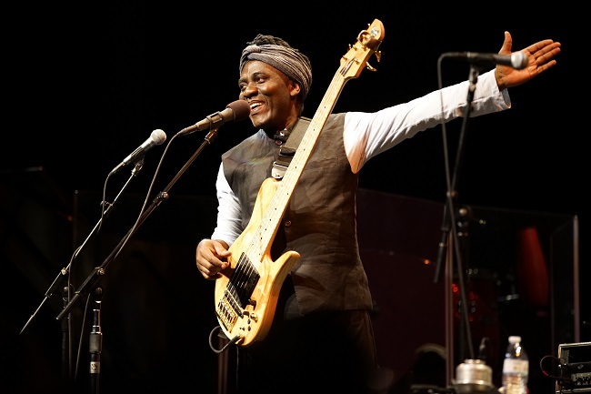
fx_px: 3282
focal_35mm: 200
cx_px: 296
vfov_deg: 6.9
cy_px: 197
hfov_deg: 10.3
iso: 3200
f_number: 2.8
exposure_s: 1/60
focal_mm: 200
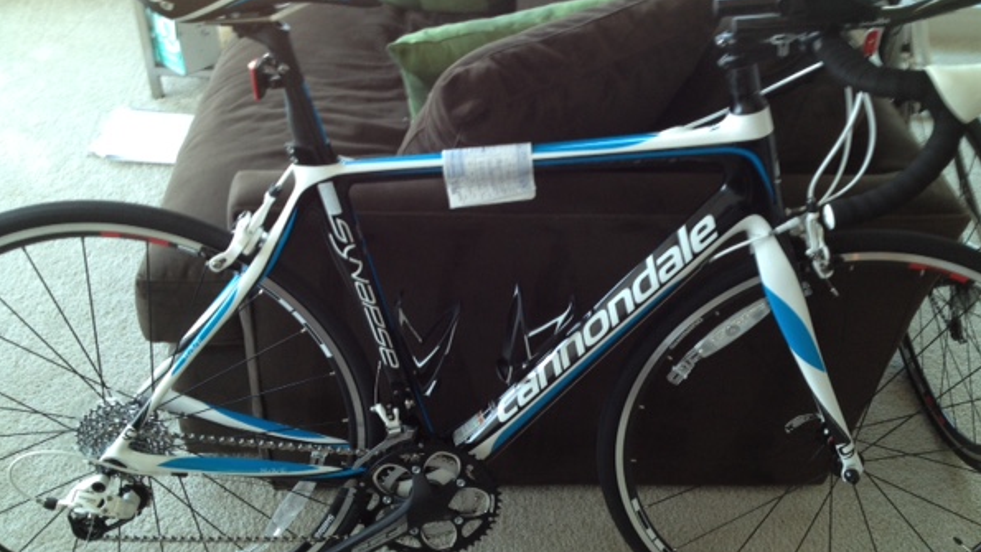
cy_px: 260
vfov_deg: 29.0
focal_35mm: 41
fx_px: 1067
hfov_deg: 49.4
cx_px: 521
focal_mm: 4.28
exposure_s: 1/30
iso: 80
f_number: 2.4
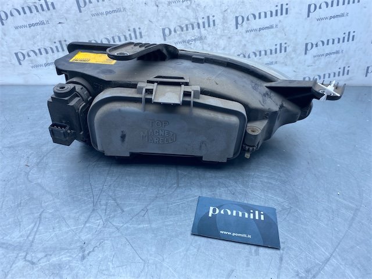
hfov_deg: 67.3
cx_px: 186
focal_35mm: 26
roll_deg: -2.4
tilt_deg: -32.1
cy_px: 140
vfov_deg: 53.1
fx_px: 279
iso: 32
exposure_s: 1/560
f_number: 1.8
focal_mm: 4.25
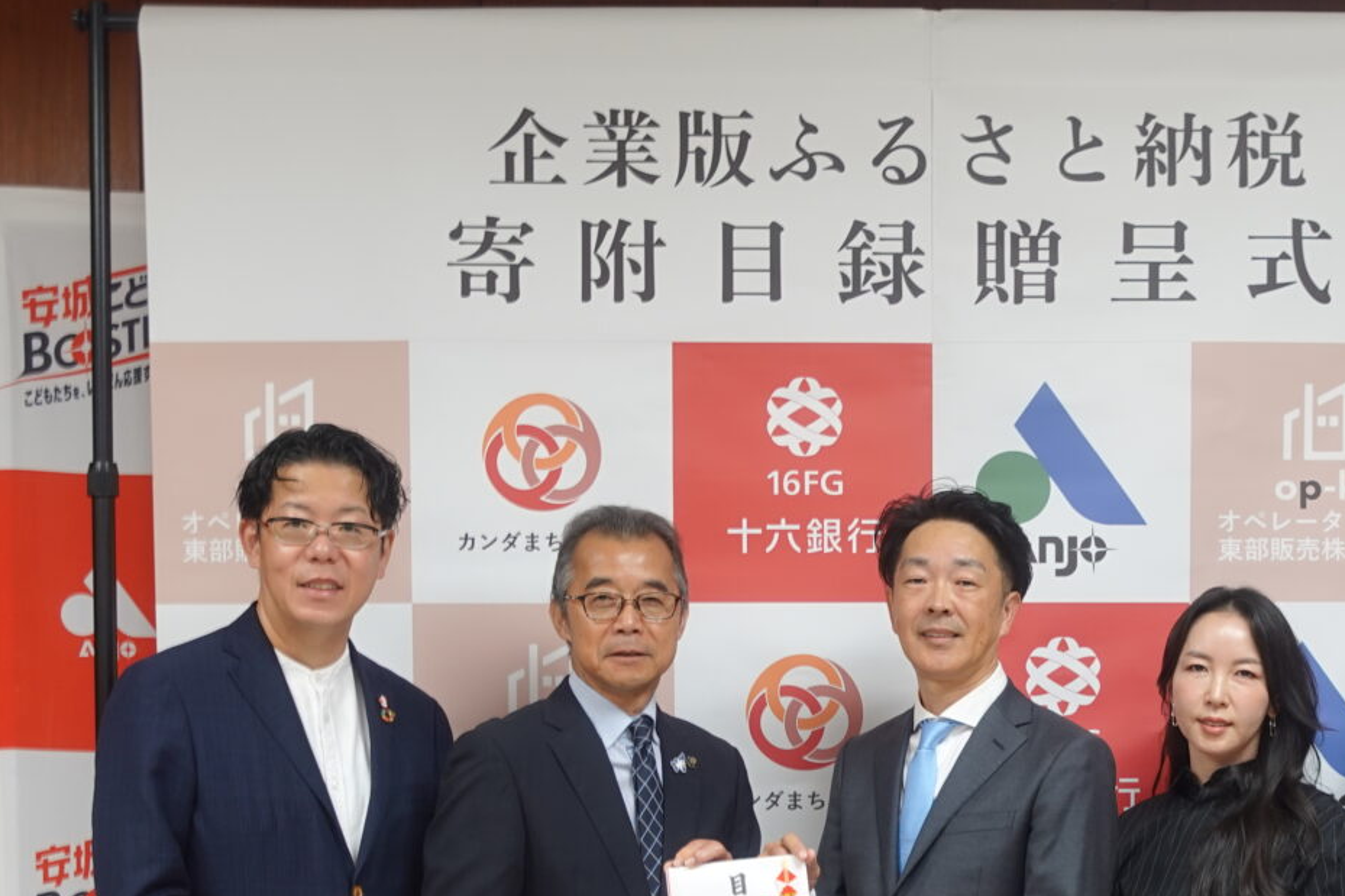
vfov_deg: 21.4
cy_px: 819
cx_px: 922
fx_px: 2316
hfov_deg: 32.1
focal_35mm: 62
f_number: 2.5
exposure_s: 1/30
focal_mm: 11.7
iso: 160
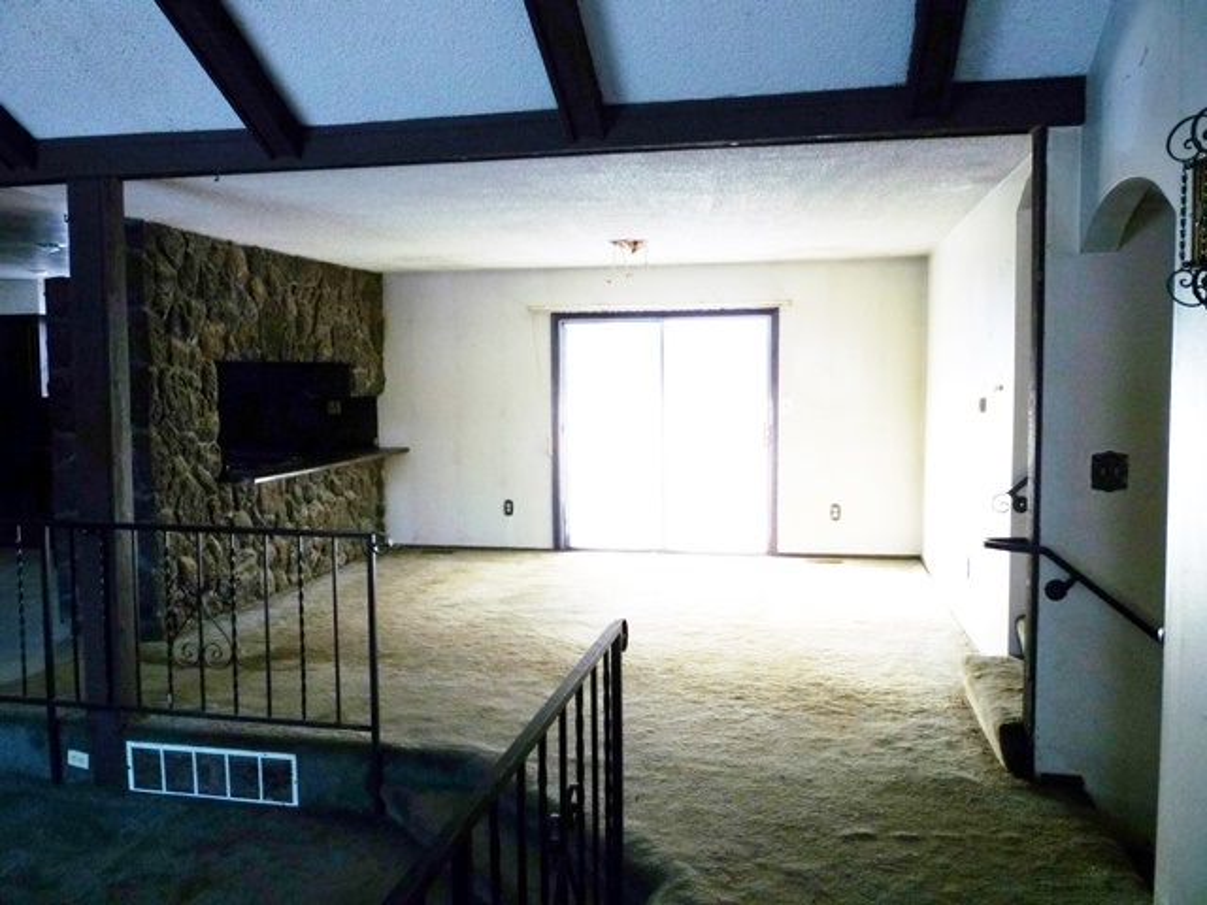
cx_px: 604
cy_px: 452
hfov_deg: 61.7
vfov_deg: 48.2
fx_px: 1011
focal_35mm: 29
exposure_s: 1/30
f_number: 3.3
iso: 80
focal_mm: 5.2
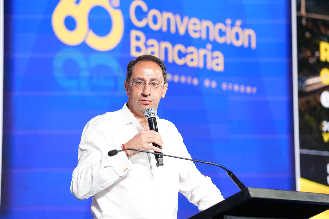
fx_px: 1252
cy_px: 110
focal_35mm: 137
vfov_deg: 10.0
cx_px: 164
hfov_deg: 15.0
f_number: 4
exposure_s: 1/160
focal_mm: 137
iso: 1600
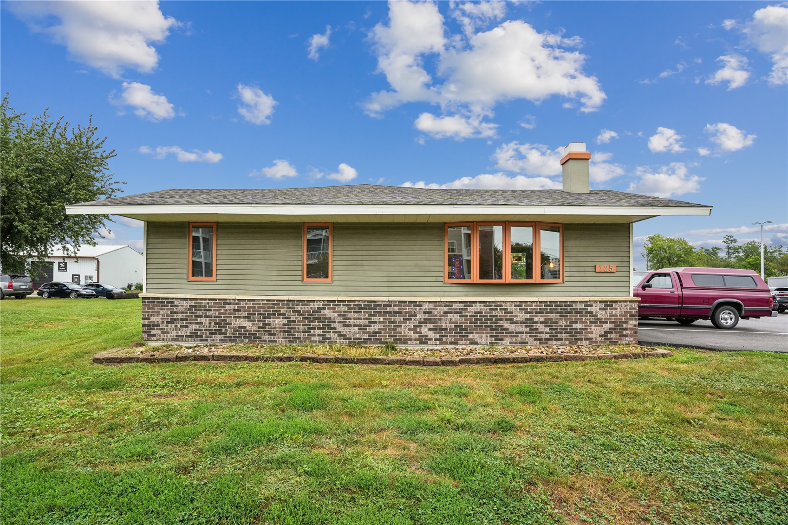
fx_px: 372
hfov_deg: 93.3
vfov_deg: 70.4
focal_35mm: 17
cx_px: 394
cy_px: 262
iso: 640
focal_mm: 17
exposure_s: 1/160
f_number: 9
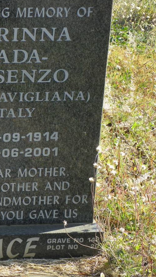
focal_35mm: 142
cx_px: -22
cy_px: 138
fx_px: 1045
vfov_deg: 15.1
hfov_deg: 8.5
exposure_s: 1/160
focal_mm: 17.3
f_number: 4
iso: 64
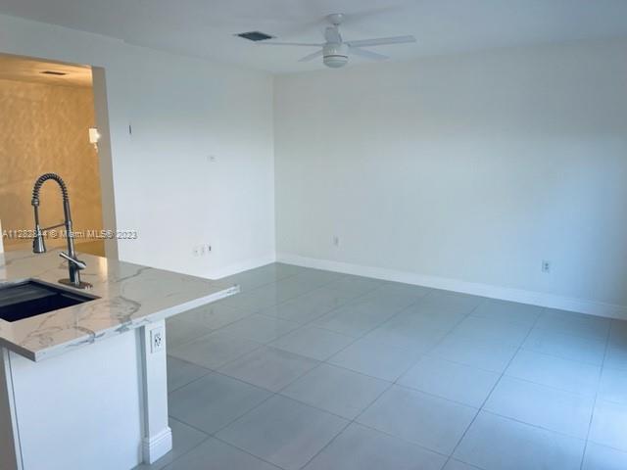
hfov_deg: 67.3
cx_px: 314
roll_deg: -0.1
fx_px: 471
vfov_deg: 53.1
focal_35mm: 26
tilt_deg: -10.1
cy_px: 235
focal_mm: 5.1
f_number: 1.6
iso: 100
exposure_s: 1/120
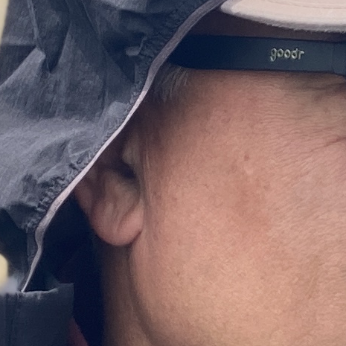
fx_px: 2126
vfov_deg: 9.3
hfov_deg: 9.3
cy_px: 97
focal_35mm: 188
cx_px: 330
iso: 20
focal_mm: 2.87
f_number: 2.2
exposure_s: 1/421
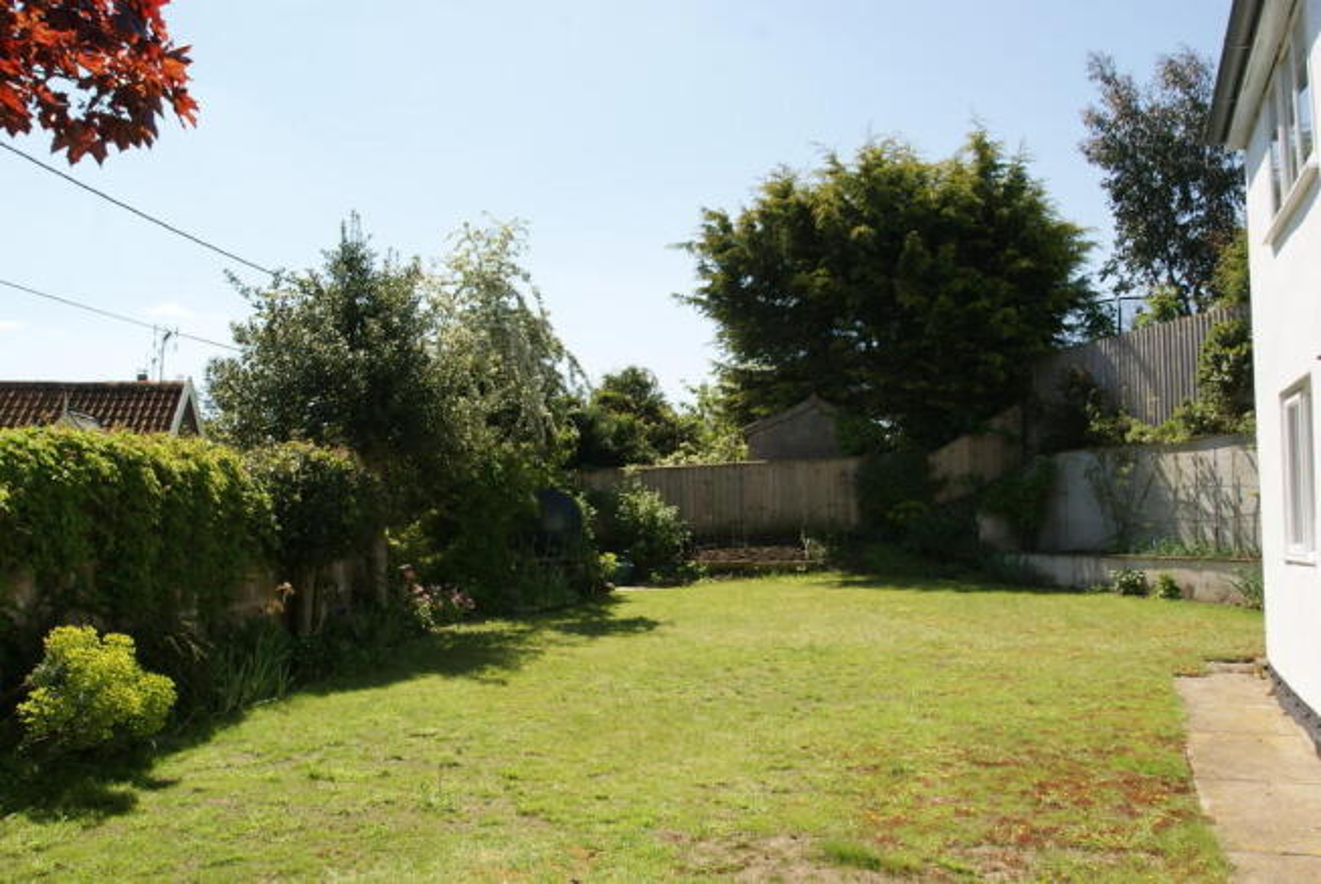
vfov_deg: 43.7
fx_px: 1102
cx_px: 660
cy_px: 442
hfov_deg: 61.9
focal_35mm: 30
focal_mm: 20
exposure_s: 1/80
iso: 100
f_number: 10
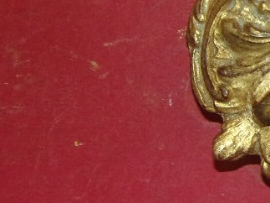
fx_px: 725
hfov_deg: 19.4
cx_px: 355
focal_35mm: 93
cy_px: 8
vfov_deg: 15.6
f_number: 3.5
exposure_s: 1/34
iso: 200
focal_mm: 4.5
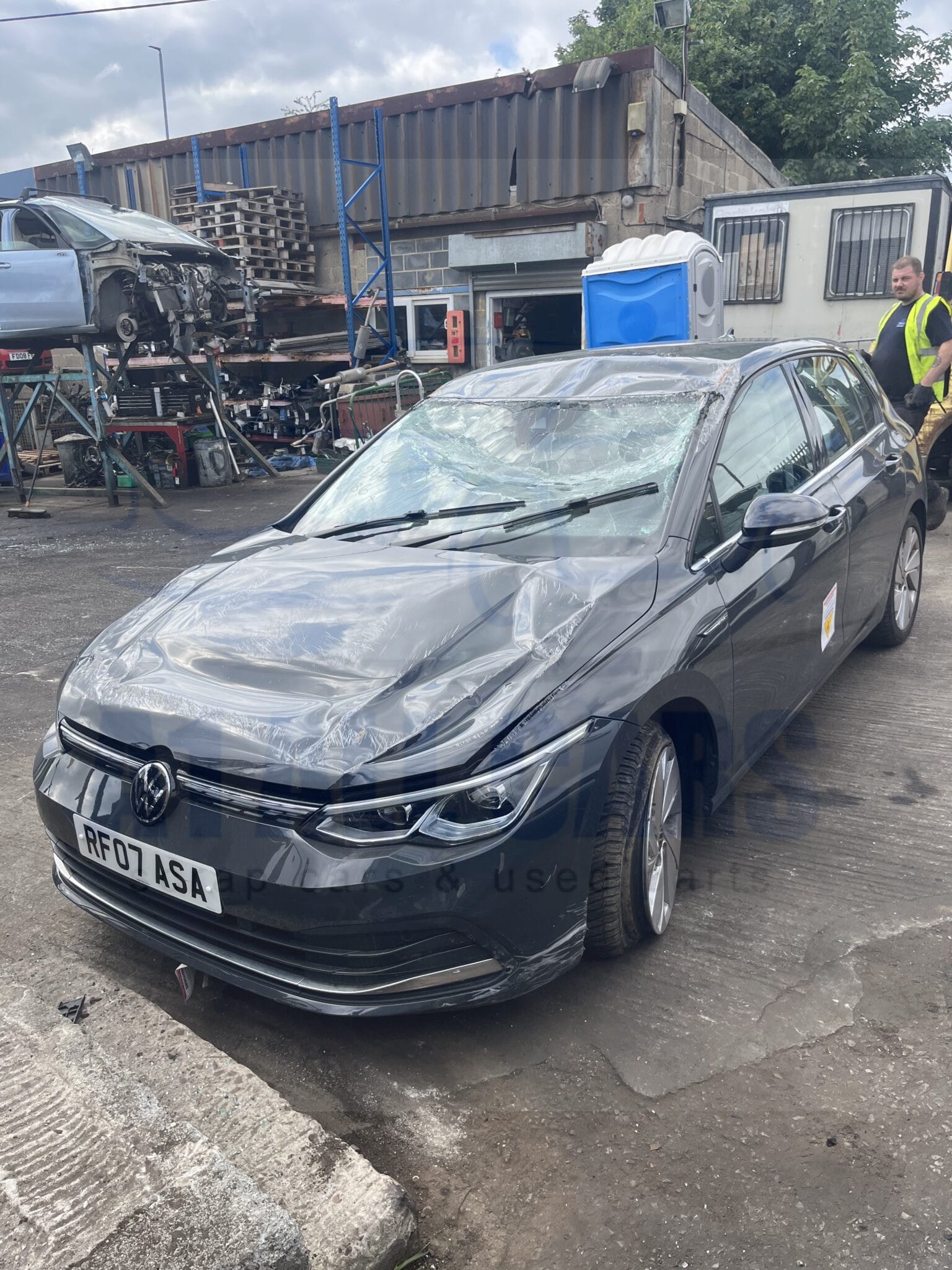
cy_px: 635
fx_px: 953
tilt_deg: -15.2
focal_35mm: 26
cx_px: 476
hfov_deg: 53.1
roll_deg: +2.8
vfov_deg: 67.3
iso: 50
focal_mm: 5.1
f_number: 1.6
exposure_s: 1/1106
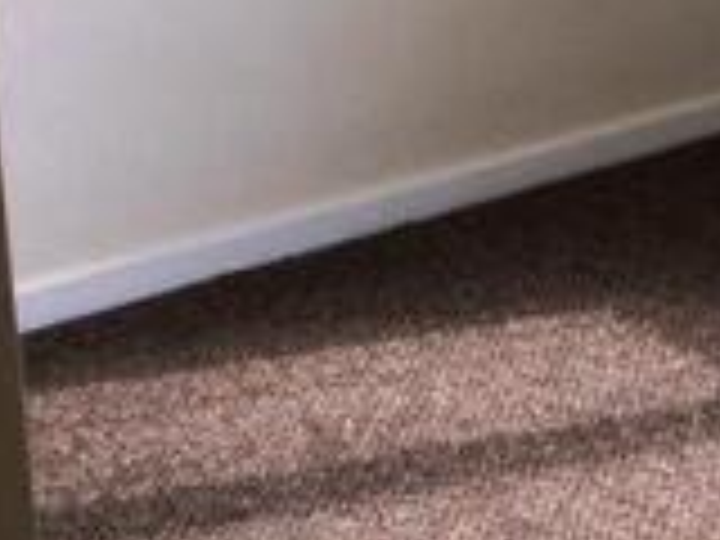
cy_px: -110
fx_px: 2434
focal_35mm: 117
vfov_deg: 12.4
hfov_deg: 15.4
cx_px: 1118
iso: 32
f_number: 2.4
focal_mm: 3.3
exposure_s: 1/136
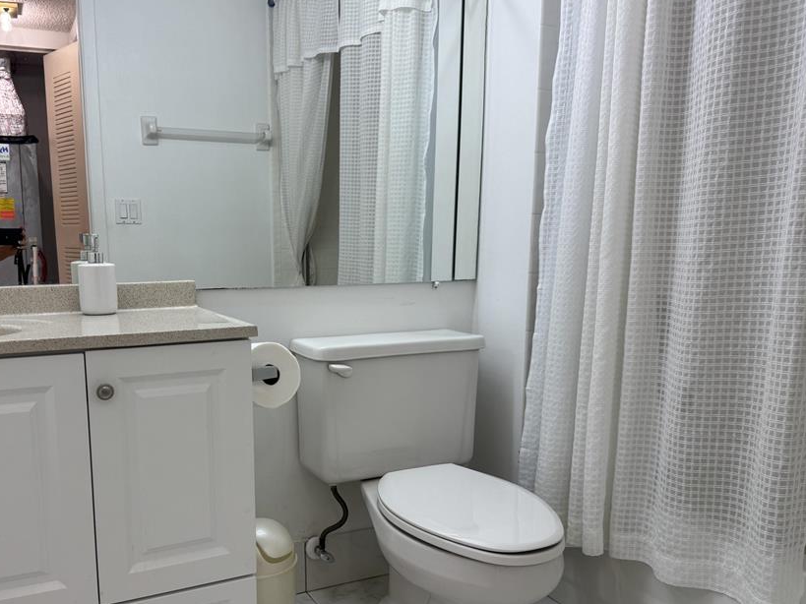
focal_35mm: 30
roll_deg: +0.7
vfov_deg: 46.6
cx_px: 305
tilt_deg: -9.7
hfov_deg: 59.2
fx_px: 698
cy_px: 354
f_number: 1.78
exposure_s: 1/120
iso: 125
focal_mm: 6.76
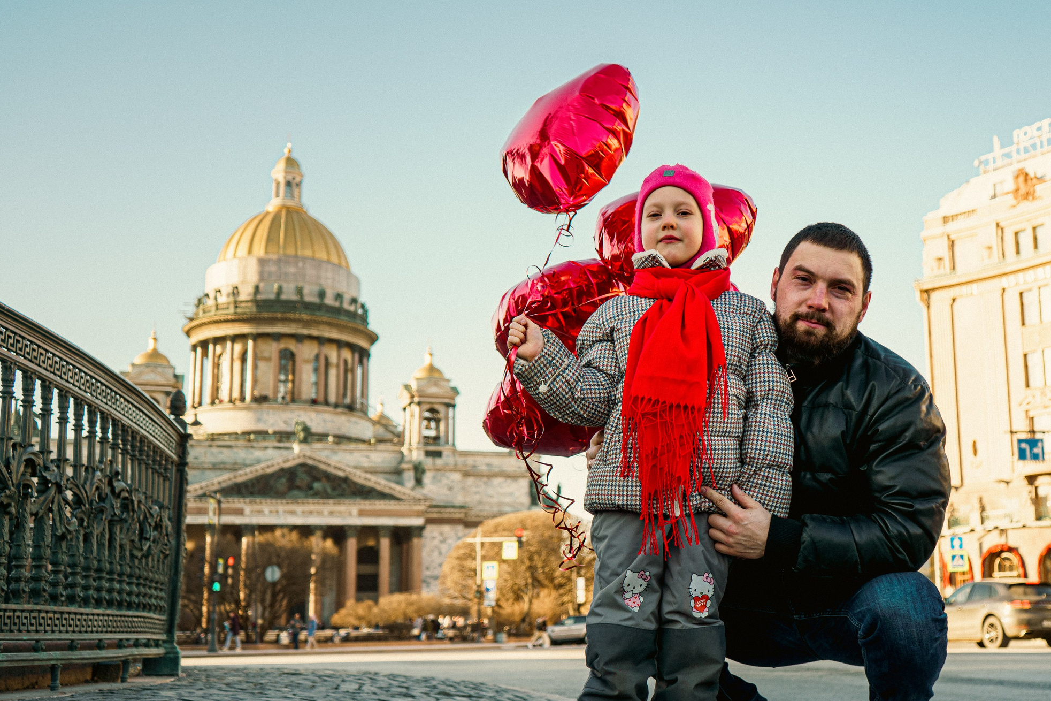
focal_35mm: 43
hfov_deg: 44.9
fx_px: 1255
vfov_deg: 31.1
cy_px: 401
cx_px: 681
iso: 100
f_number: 4
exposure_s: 1/200
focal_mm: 33
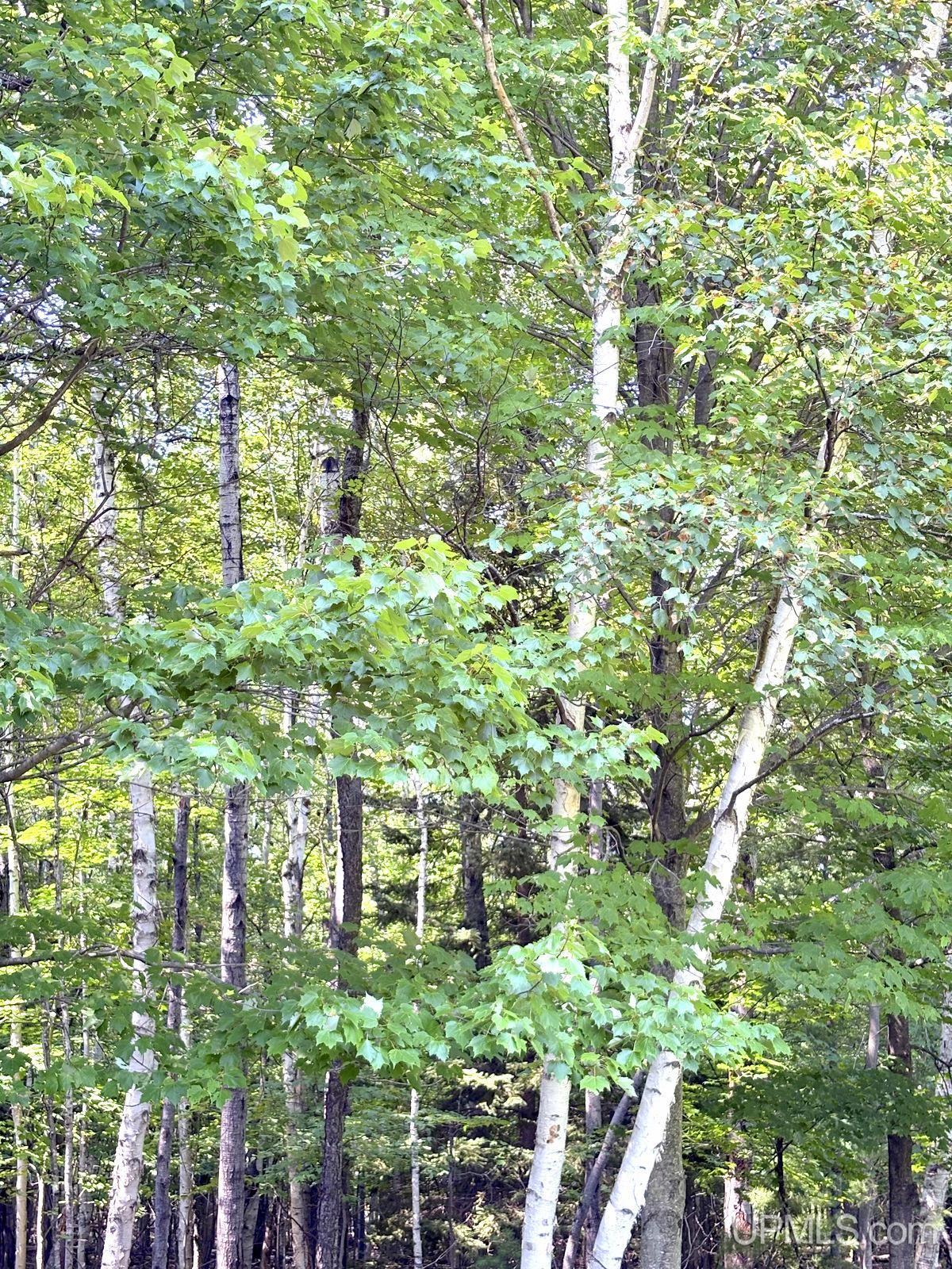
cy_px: 634
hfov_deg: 28.0
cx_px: 476
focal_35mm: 52
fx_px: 1907
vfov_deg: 36.8
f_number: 1.6
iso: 32
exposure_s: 1/121
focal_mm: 5.96
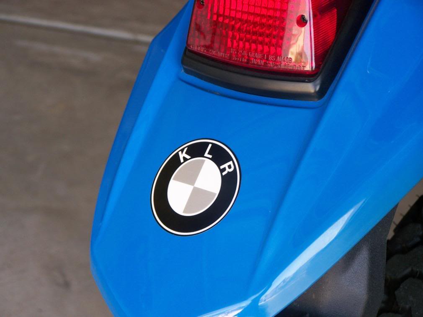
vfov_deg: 11.6
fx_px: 1565
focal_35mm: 128
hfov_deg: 15.4
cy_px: 158
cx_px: 212
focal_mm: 21.2
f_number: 3.2
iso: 125
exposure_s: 1/60
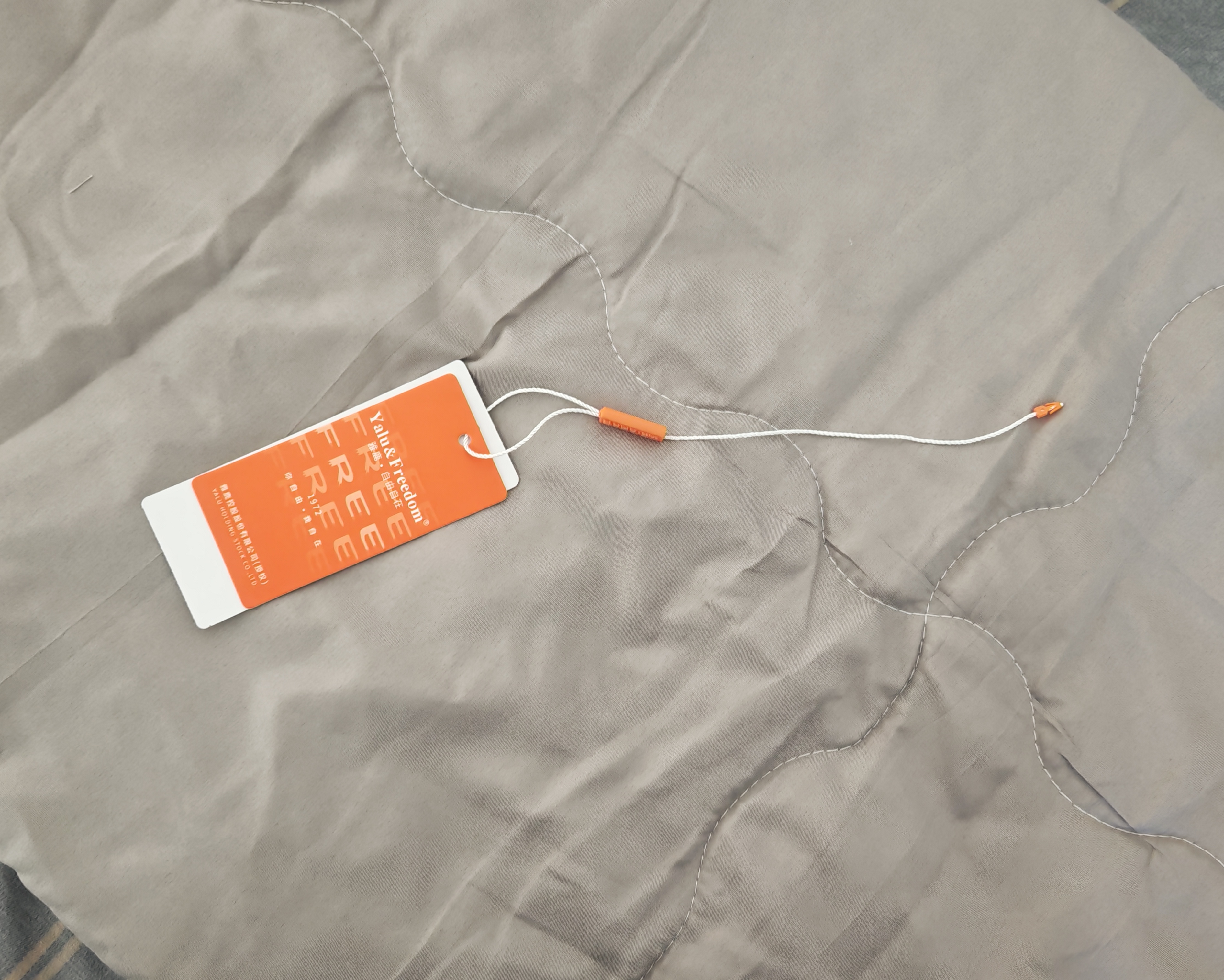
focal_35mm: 37
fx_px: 1340
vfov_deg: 40.1
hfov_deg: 49.1
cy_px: 494
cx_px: 615
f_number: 1.9
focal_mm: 6.67
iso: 500
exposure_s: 1/33
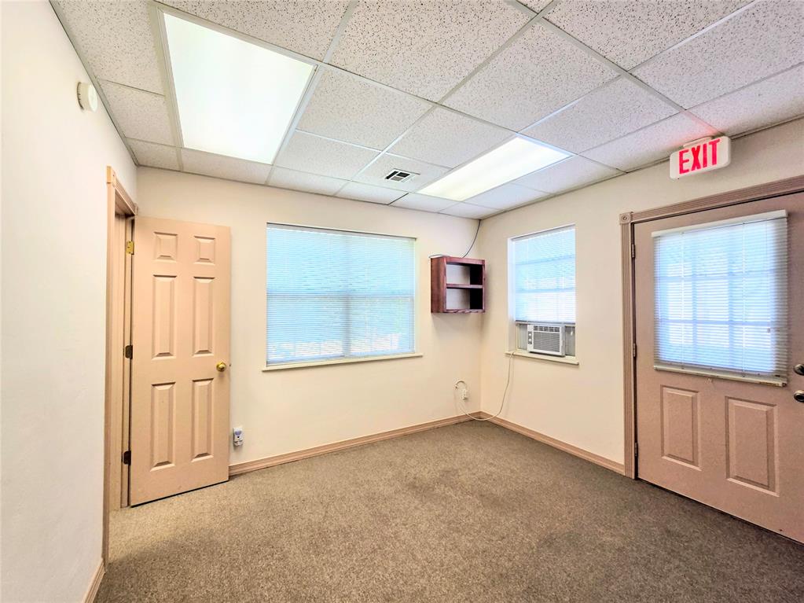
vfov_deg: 89.9
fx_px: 302
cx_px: 402
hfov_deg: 106.2
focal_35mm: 13
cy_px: 302
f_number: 2.2
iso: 80
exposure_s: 1/120
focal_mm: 2.2
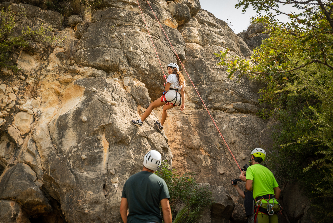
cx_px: 166
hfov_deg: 54.4
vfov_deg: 37.9
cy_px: 112
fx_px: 324
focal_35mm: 35
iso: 100
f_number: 4
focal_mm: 35
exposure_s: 1/400
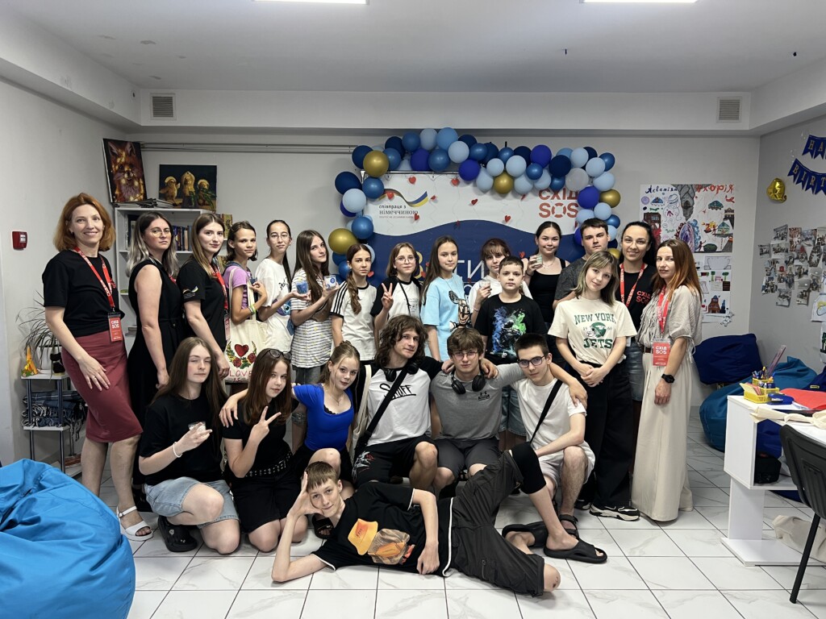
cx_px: 413
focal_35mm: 26
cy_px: 310
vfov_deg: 53.1
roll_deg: -0.6
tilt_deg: -5.1
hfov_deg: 67.3
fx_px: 620
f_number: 1.5
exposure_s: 1/50
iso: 80
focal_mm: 5.7
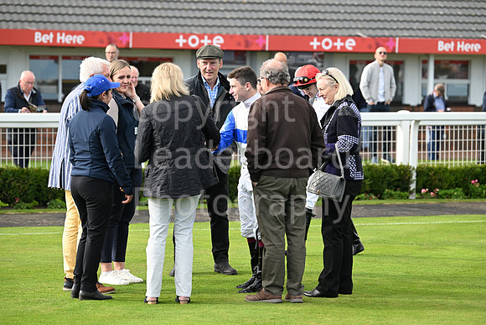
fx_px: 1823
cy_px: 162
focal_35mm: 135
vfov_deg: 10.2
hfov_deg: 15.2
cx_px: 243
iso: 500
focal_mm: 135
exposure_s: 1/1250
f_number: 4
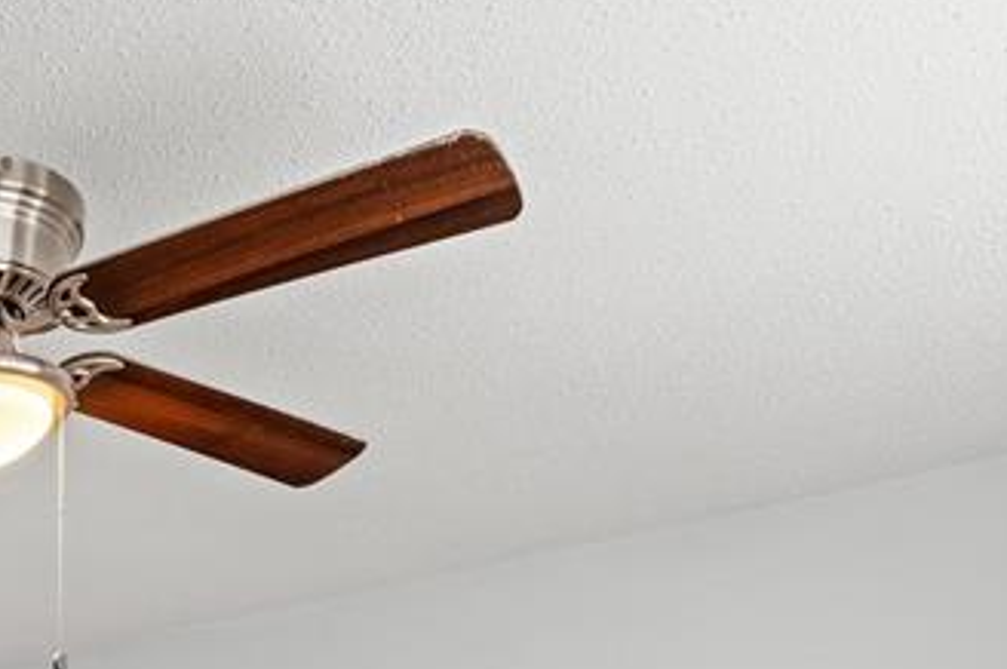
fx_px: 1397
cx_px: -55
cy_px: 951
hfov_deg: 35.0
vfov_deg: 22.8
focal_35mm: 50
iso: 800
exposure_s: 1/50
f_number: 8
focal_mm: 16
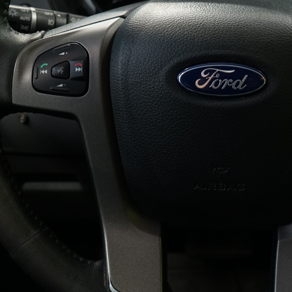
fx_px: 611
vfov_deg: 26.5
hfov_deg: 26.5
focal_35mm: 64
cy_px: 73
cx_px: 227
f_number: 5.6
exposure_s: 1/40
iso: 1600
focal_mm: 28
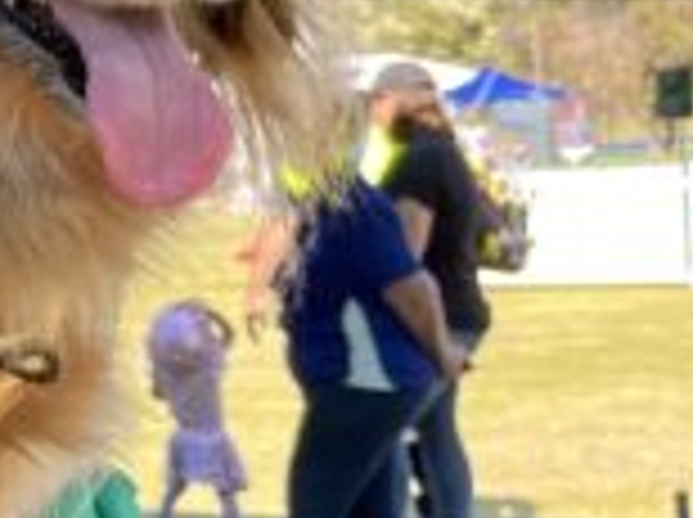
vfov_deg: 11.4
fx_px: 2599
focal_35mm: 130
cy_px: 288
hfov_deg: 12.4
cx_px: -904
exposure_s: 1/461
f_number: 1.6
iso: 50
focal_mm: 5.1
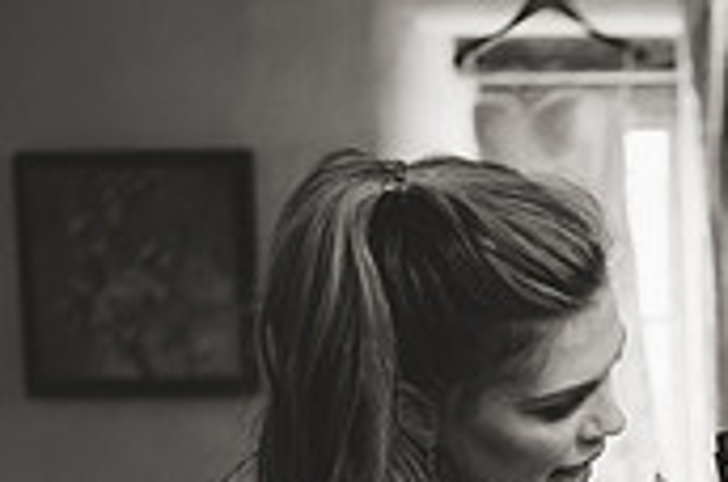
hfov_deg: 11.6
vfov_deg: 7.9
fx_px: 3411
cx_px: 1126
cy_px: 782
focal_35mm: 169
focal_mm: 50
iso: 1600
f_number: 2.8
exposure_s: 1/160
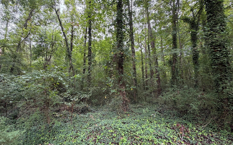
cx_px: 109
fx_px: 102
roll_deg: +1.6
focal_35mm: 16
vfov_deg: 71.0
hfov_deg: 97.7
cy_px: 81
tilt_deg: +7.3
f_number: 2.2
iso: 125
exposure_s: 1/121
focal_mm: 2.22
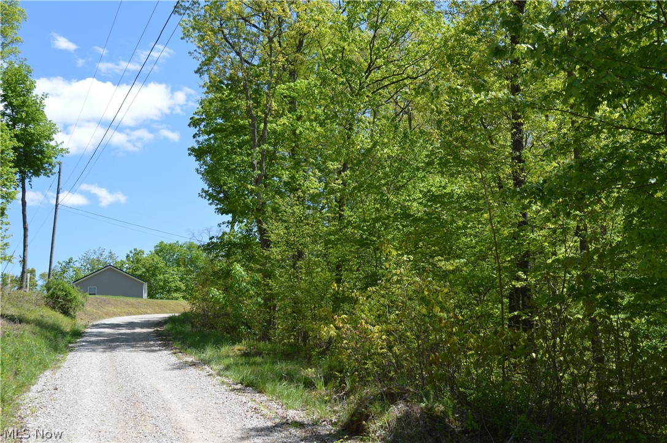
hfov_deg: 49.6
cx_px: 334
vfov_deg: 34.1
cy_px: 222
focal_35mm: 39
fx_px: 722
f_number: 7.1
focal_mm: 26
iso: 100
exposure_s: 1/200
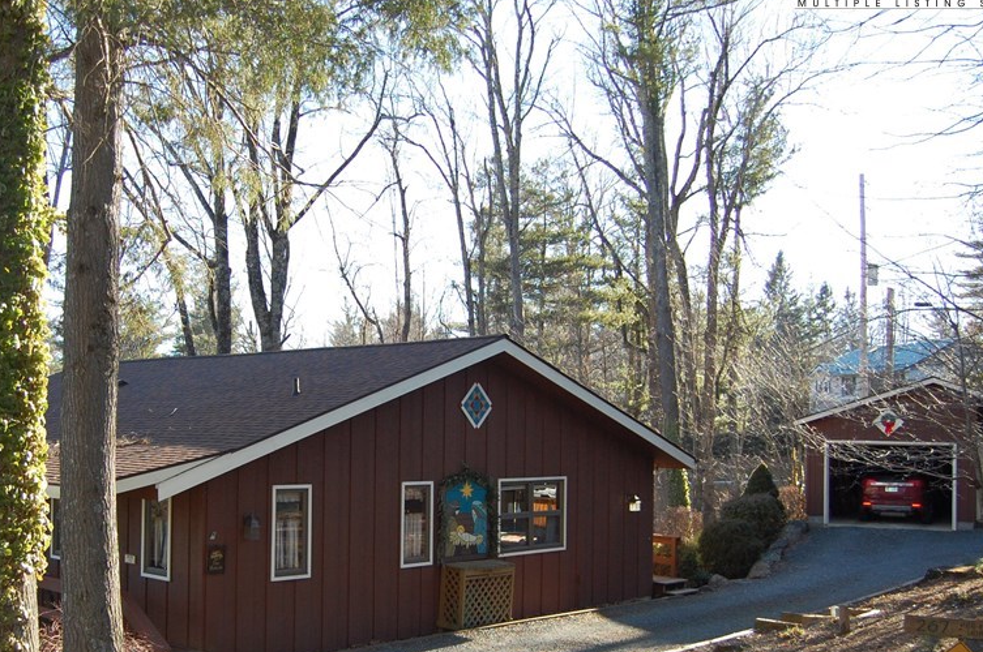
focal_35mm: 39
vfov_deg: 33.9
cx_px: 369
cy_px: 409
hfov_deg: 49.1
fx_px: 1064
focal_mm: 18
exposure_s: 1/500
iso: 400
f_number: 3.5
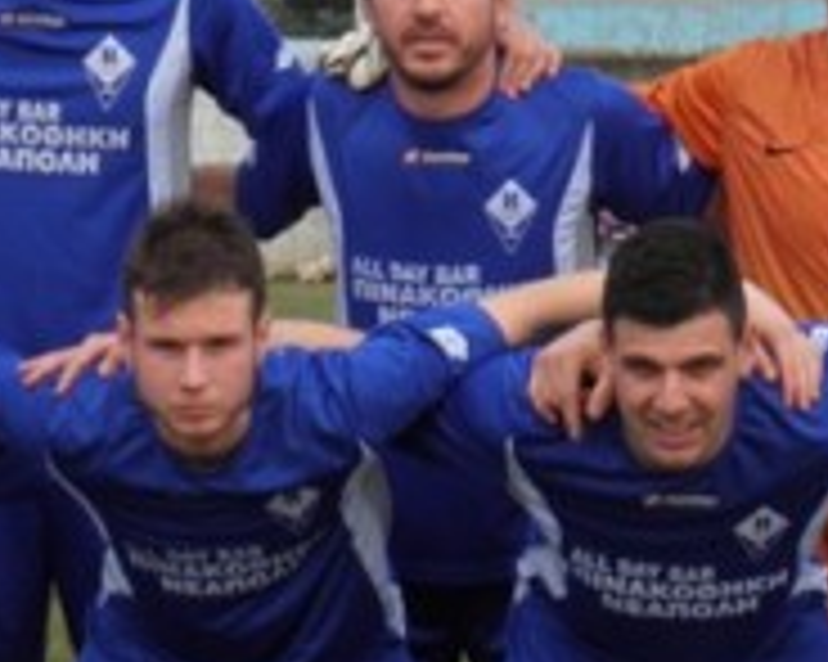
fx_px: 5315
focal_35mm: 217
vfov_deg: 7.1
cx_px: -63
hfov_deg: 8.8
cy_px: 462
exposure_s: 1/80
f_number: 6
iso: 50
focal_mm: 11.2
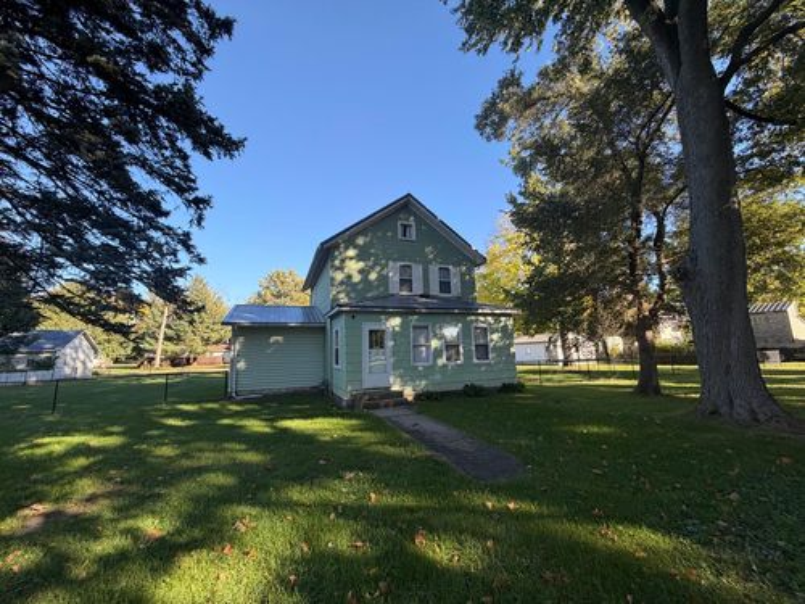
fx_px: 326
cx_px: 402
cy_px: 302
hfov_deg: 102.1
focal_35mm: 14
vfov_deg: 85.7
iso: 64
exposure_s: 1/451
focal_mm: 2.22
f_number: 2.2
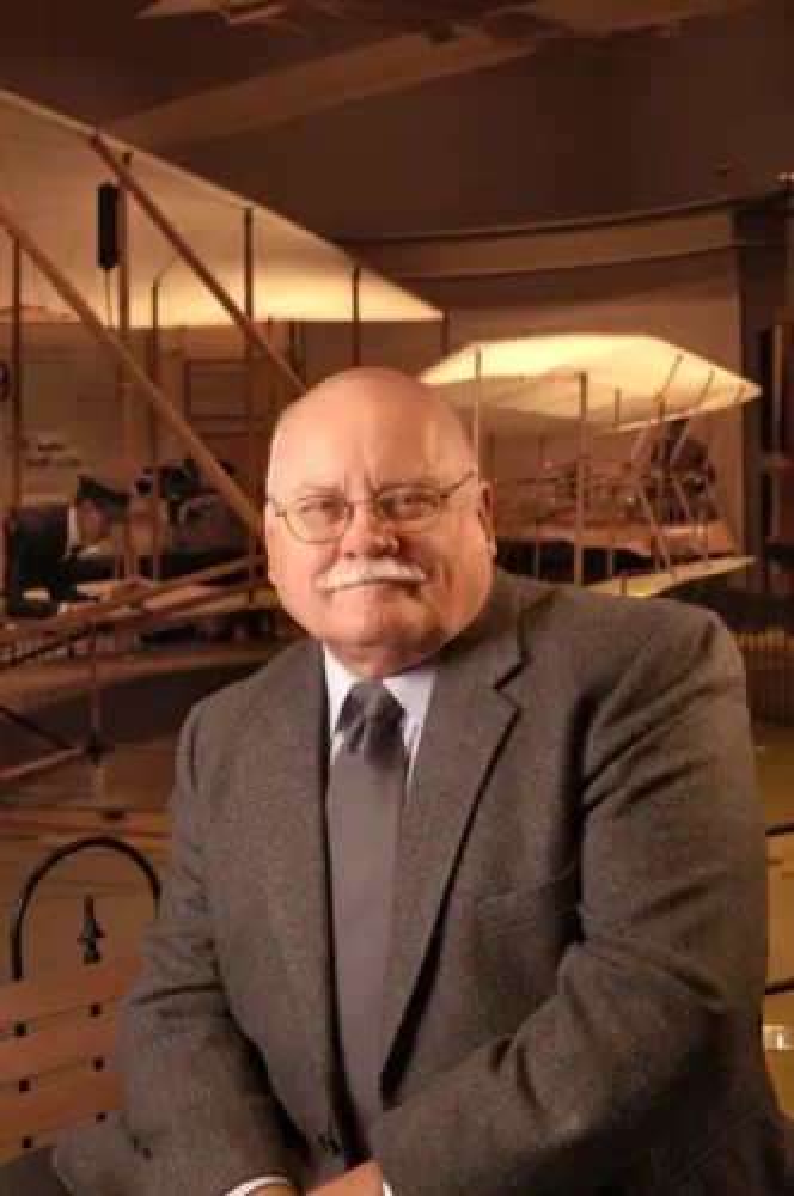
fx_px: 1742
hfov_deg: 25.7
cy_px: 598
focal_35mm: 52
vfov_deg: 37.9
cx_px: 397
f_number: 8
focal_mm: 35
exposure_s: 1/15
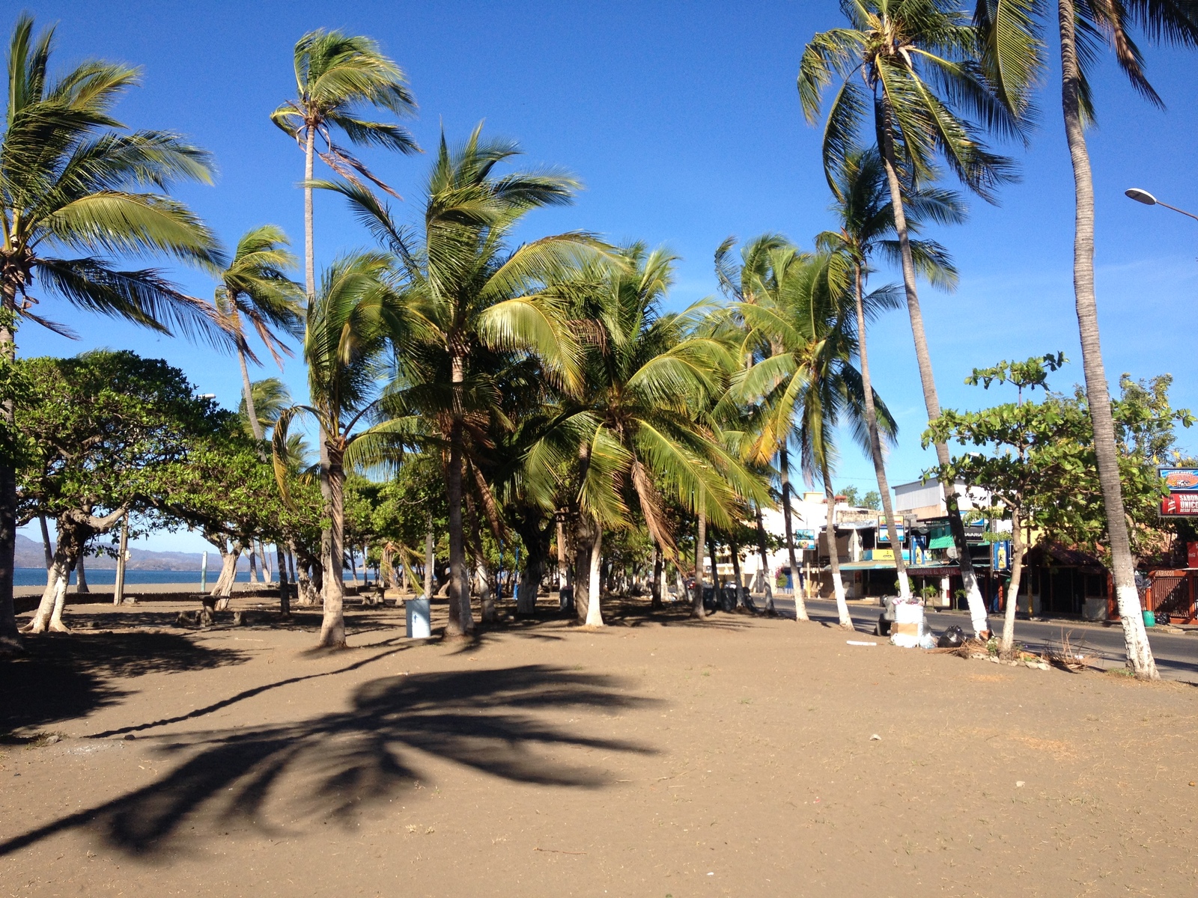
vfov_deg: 40.7
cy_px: 449
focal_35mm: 35
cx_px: 599
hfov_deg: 52.6
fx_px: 1211
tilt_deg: +3.8
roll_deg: -1.0
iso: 50
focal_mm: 4.28
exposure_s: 1/1284
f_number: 2.4
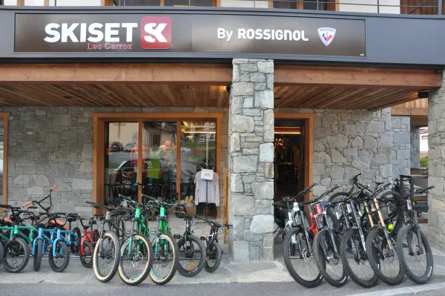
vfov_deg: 47.9
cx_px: 222
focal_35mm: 27
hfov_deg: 67.4
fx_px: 333
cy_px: 148
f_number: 10
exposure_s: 1/100
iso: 800
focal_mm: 18
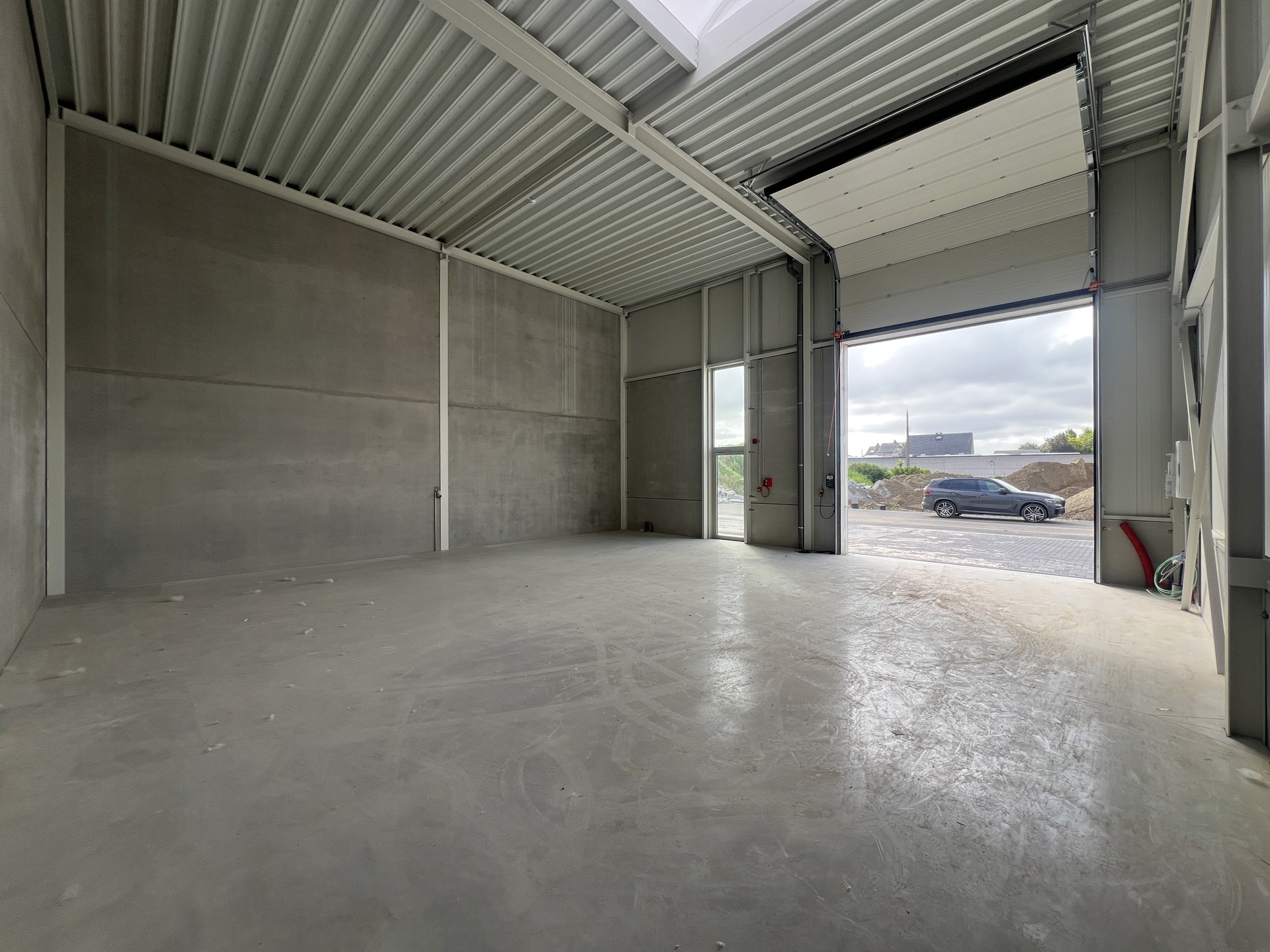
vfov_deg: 89.9
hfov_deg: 106.2
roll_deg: +0.3
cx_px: 635
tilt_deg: -0.3
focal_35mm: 13
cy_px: 476
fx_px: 477
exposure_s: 1/221
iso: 32
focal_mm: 1.57
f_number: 1.8
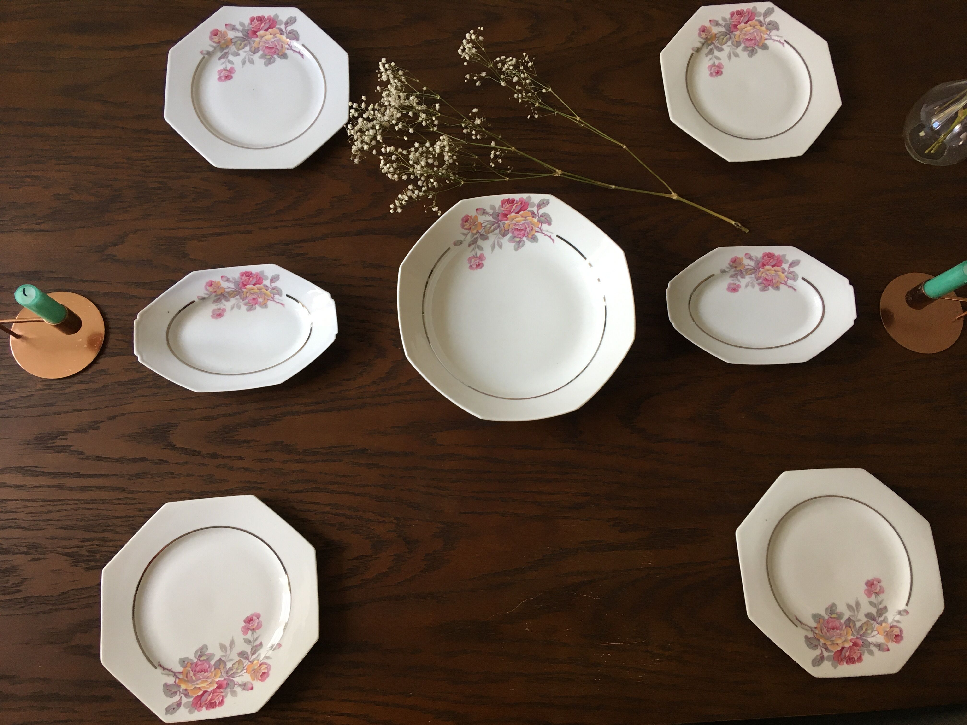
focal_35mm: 29
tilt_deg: -74.8
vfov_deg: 48.2
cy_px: 362
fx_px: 810
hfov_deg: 61.7
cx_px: 484
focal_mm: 4.15
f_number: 2.2
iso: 64
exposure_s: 1/33
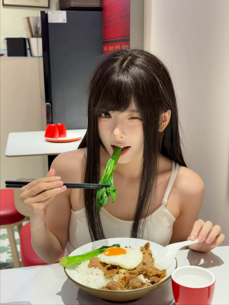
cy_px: 152
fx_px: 229
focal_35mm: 26
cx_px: 114
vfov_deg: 67.3
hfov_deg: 53.1
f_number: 1.5
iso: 125
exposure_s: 1/60
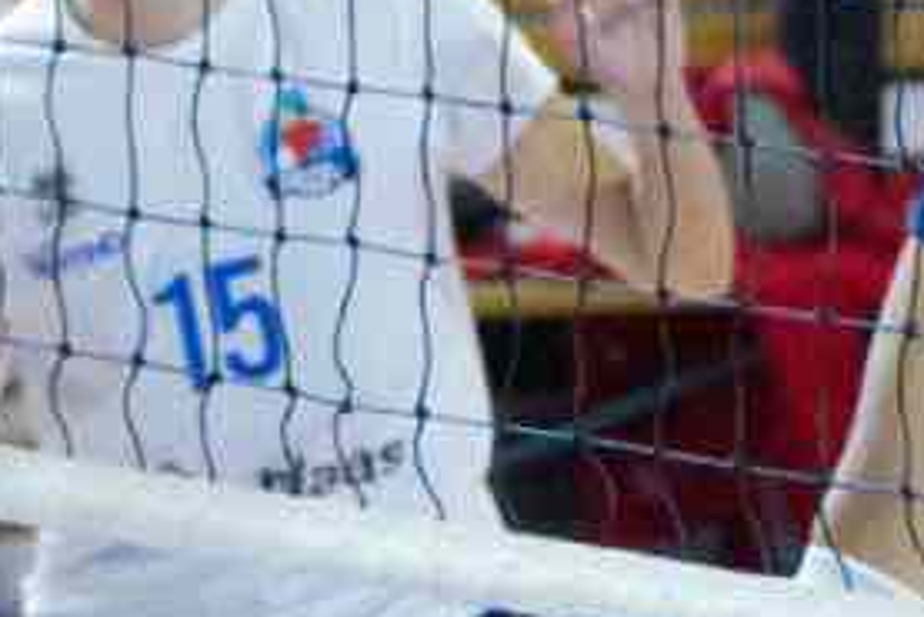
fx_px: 10117
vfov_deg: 3.5
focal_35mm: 394
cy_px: -350
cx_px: -27
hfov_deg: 5.2
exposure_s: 1/1250
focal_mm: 78
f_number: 2.8
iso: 6400
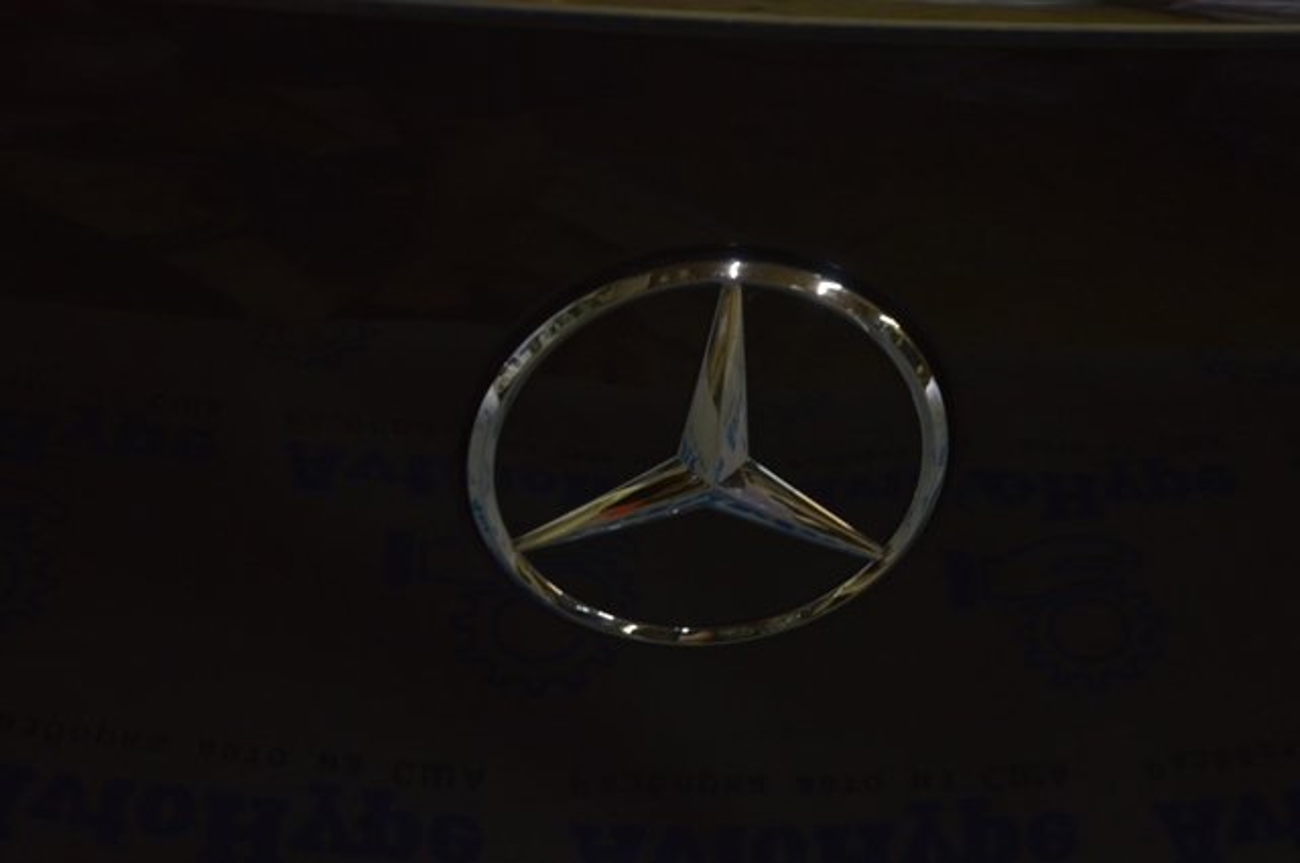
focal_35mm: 82
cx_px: 650
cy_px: 432
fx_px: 2975
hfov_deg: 24.6
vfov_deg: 16.5
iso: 400
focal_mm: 55
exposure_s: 1/20
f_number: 5.6
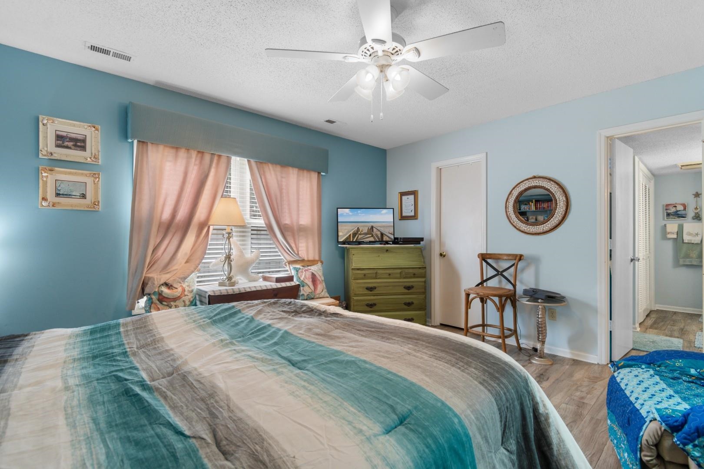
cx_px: 352
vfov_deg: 73.7
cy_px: 234
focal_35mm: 16
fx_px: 313
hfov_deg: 96.7
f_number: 4.8
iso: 100
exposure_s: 1/20
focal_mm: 11
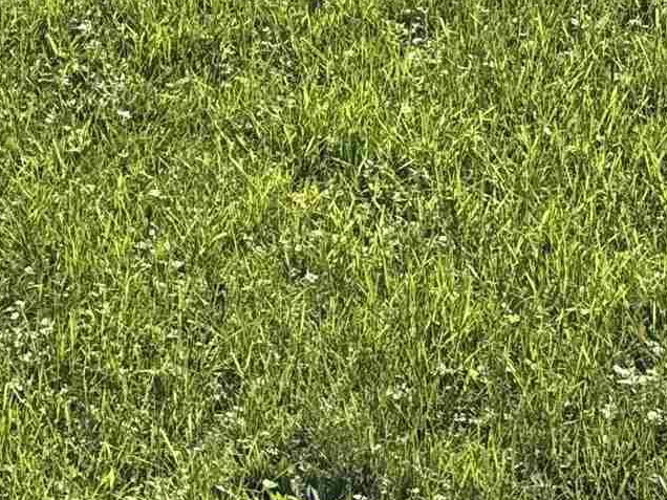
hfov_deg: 16.0
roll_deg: +1.3
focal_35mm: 116
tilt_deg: -6.4
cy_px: -697
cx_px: -234
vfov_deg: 10.9
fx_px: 2235
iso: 80
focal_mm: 6.76
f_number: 1.78
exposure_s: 1/3802
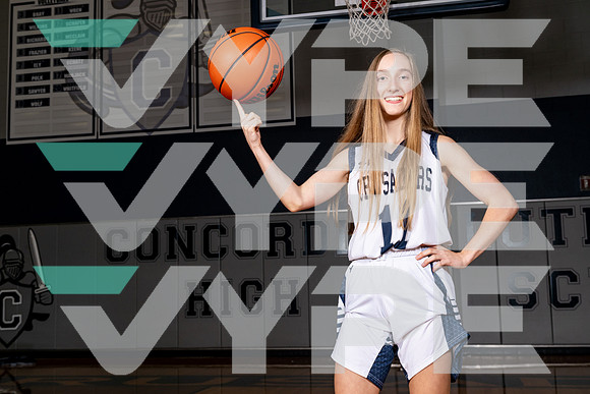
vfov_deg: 30.5
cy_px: 197
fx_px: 721
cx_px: 295
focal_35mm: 44
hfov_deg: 44.5
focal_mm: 44
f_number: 10
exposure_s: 1/125
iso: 250
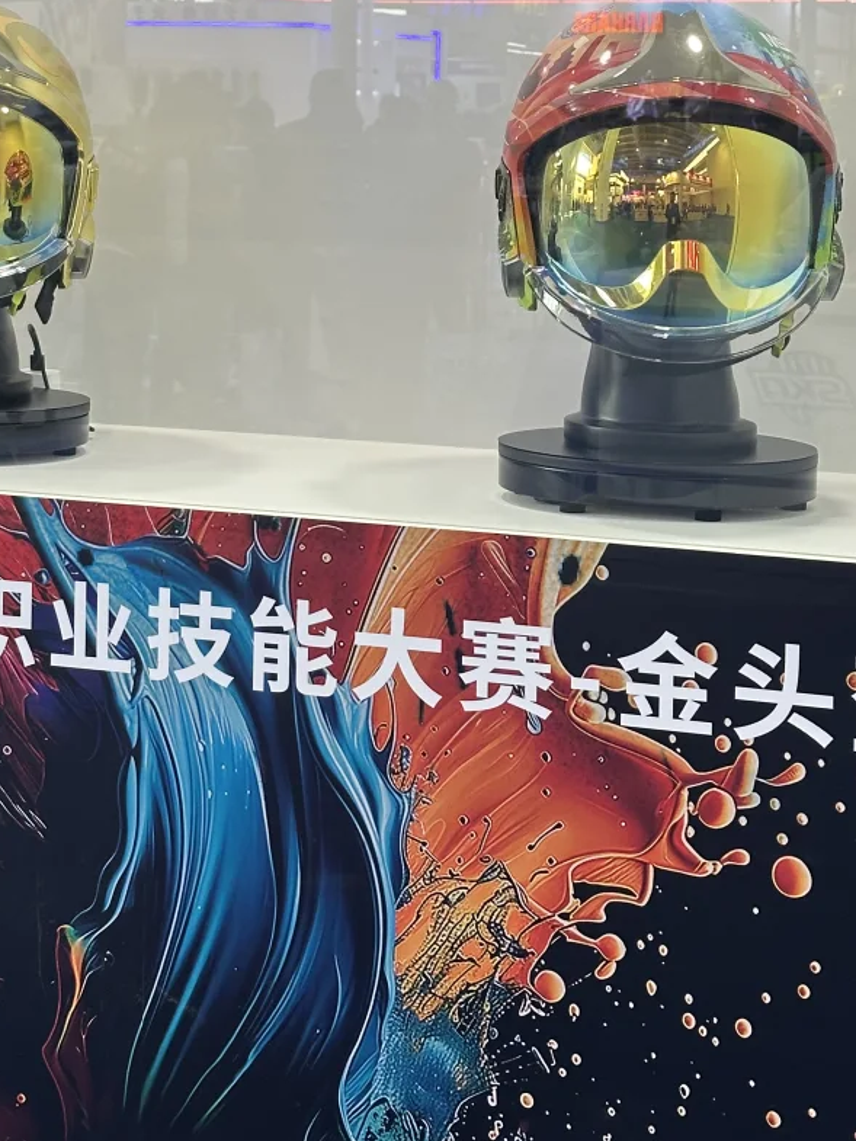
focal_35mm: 88
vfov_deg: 21.9
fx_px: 2901
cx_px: 308
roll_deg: -2.1
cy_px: 192
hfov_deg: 16.8
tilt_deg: -3.0
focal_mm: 6.86
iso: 50
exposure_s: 1/50
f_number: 1.78
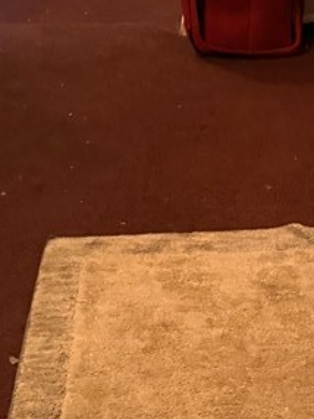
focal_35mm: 86
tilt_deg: -32.1
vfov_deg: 22.8
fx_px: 1042
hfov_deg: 16.8
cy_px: 218
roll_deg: -2.1
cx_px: 304
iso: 1600
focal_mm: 6.76
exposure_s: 1/30
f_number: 1.78
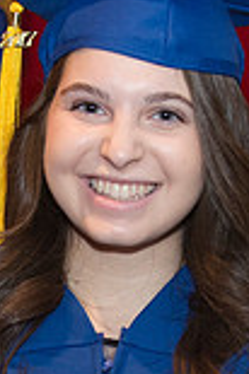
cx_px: 104
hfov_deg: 6.3
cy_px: 384
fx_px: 2277
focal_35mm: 219
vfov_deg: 9.3
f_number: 4.2
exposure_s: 1/80
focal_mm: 48
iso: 2000
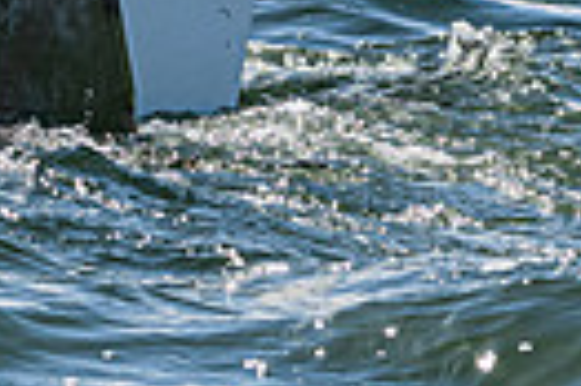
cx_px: 156
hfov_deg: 2.2
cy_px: -152
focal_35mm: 958
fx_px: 15442
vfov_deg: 1.4
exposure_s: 1/1000
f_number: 8
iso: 320
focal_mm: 160
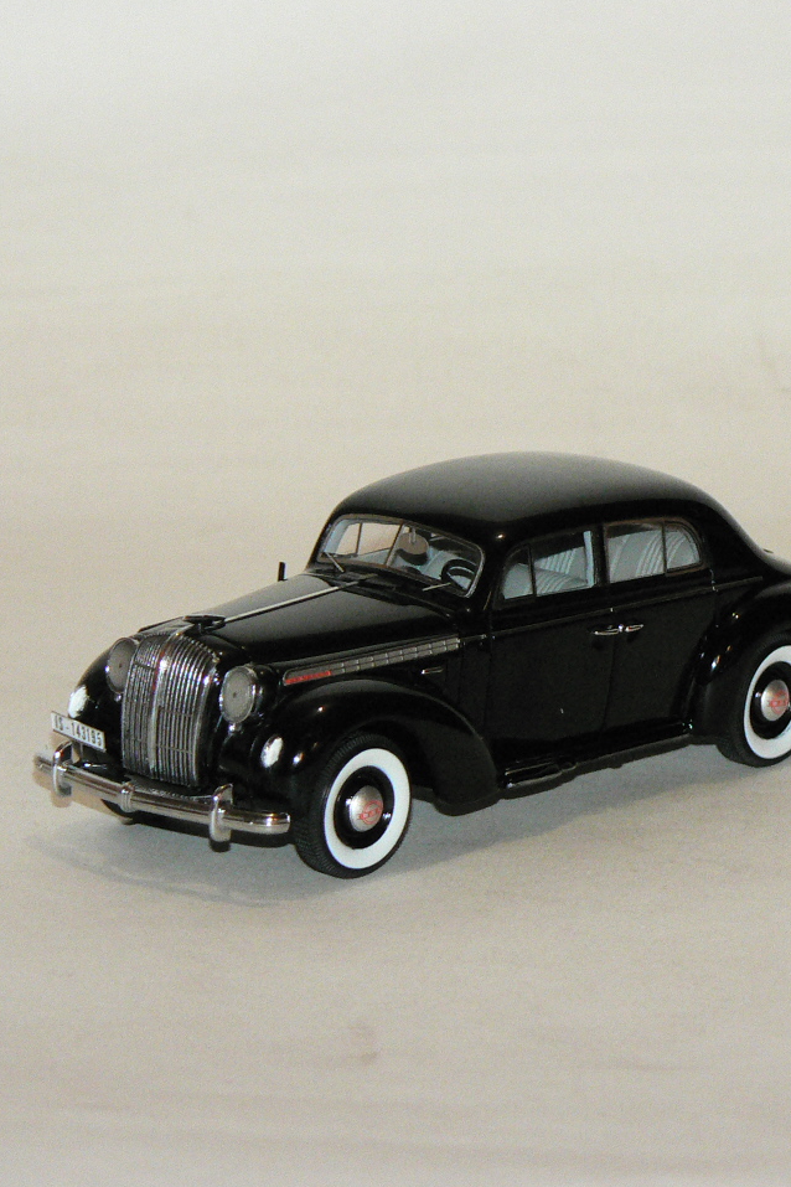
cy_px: 593
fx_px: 6921
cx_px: 445
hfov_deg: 6.5
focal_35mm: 210
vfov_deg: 9.8
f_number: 3.2
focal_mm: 25.1
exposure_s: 1/60
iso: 400
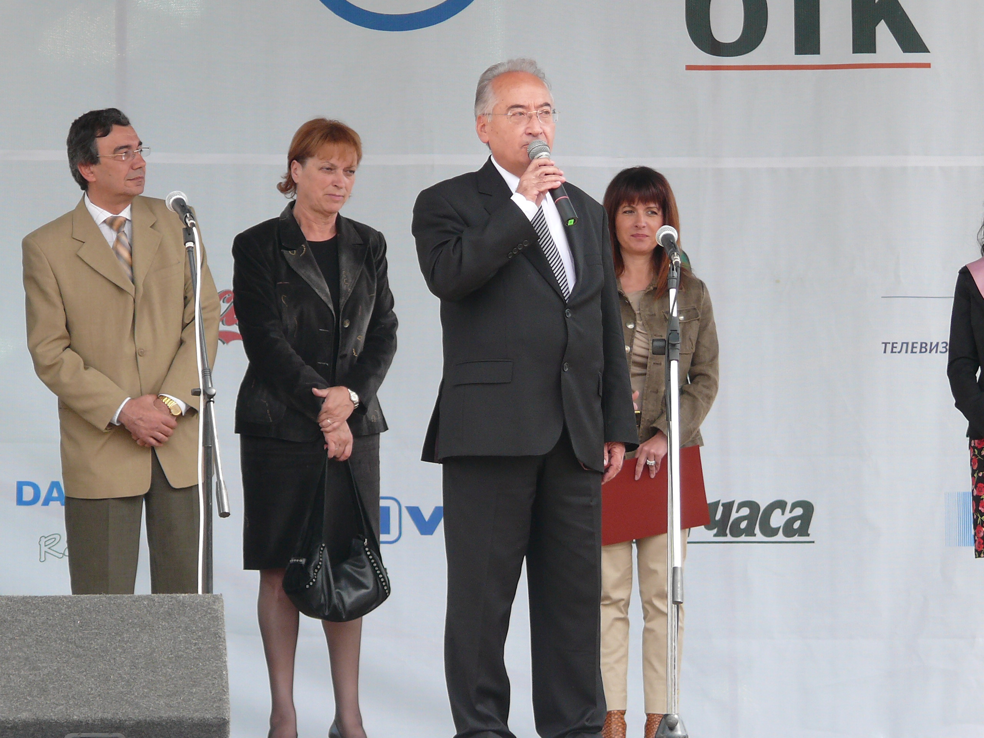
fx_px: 8130
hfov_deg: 6.9
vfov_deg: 5.2
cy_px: 369
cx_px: 492
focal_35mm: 286
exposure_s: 1/200
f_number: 4
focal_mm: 42.4
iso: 100
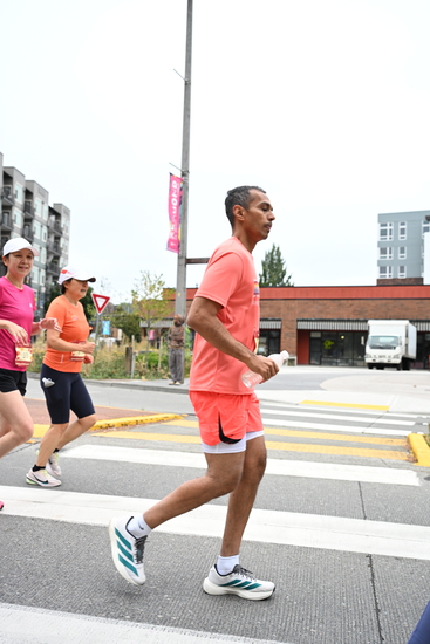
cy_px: 322
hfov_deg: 39.4
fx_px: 600
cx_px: 215
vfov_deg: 56.5
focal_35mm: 34
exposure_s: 1/800
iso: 1600
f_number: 4
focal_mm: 33.5
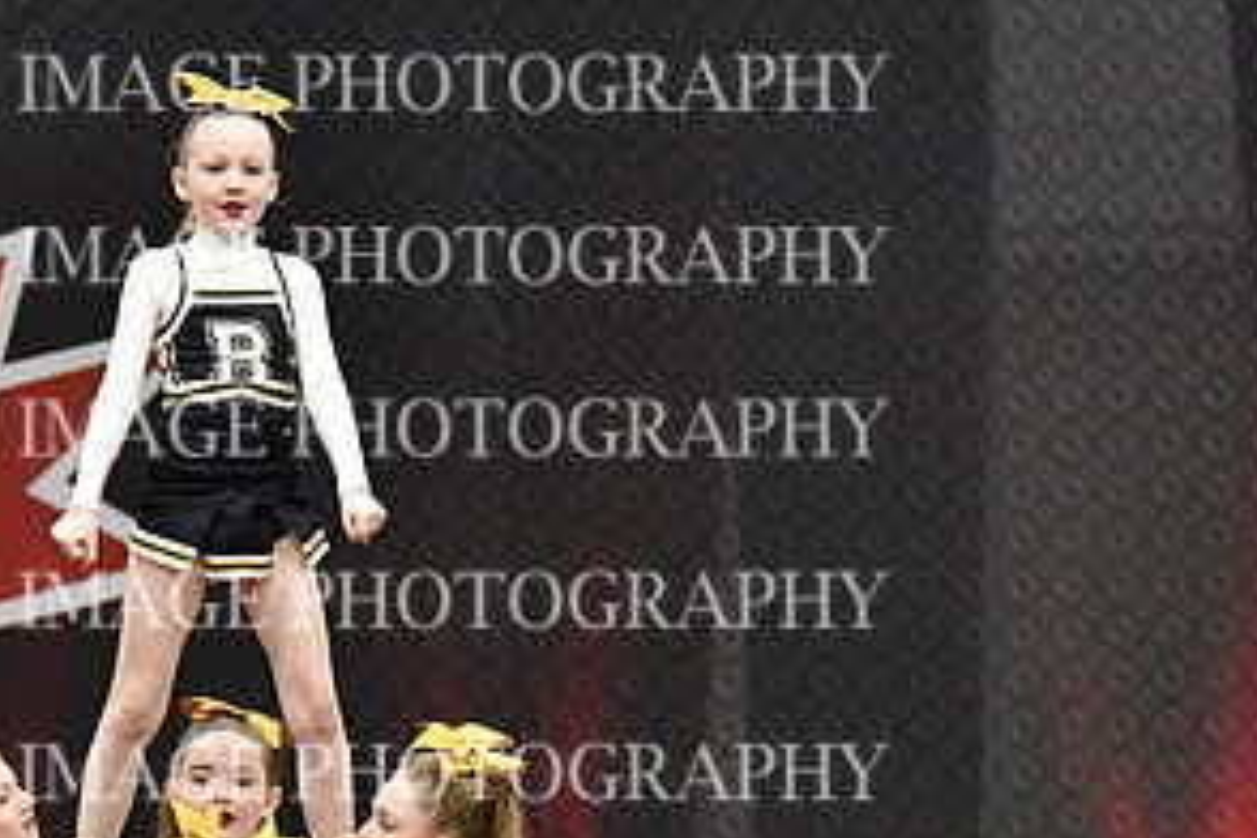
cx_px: 269
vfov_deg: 4.7
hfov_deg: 7.1
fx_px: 10125
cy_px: 686
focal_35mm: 290
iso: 5000
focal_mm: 98
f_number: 2.8
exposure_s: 1/800
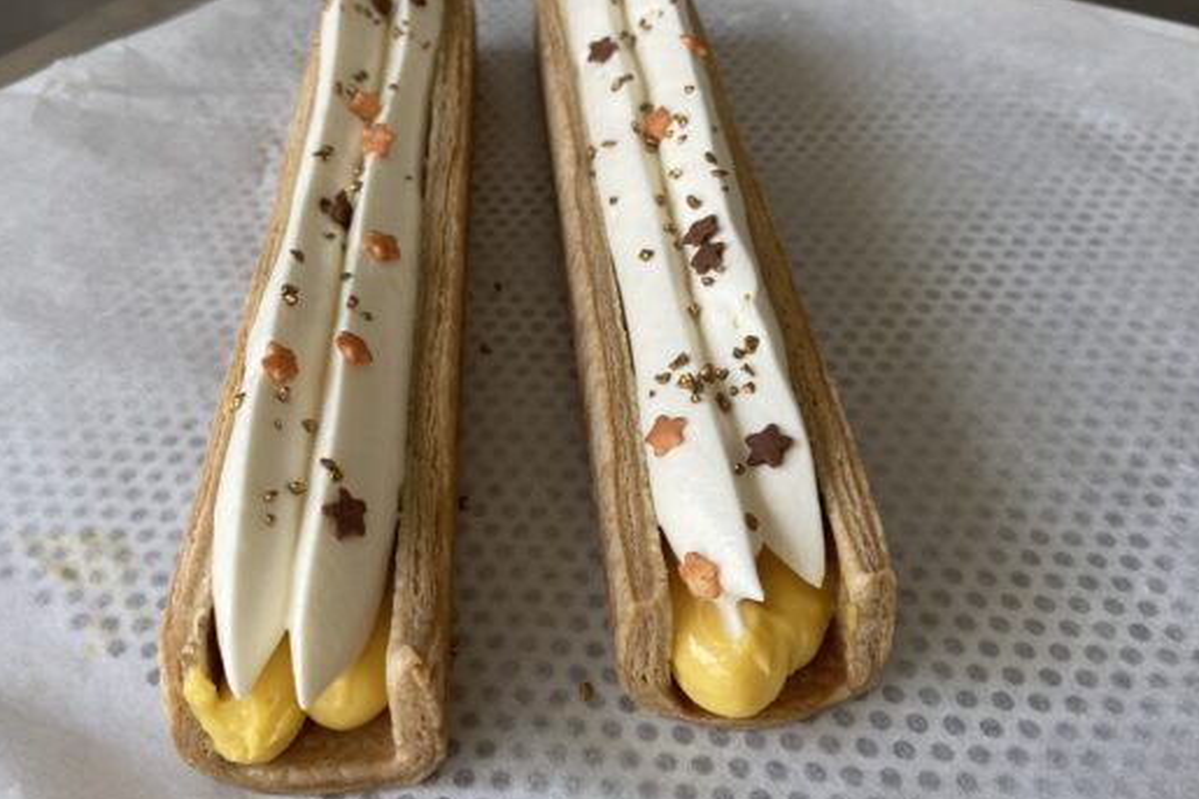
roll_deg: +2.8
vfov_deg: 37.8
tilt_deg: -42.0
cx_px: 506
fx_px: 1165
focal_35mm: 35
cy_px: 352
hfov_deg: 54.2
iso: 50
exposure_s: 1/121
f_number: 1.8
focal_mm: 4.25
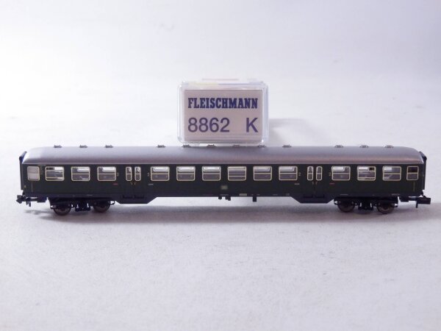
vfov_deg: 22.3
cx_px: 220
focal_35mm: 66
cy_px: 166
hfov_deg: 29.4
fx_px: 841
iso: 800
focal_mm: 11.9
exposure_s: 1/160
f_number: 4.4
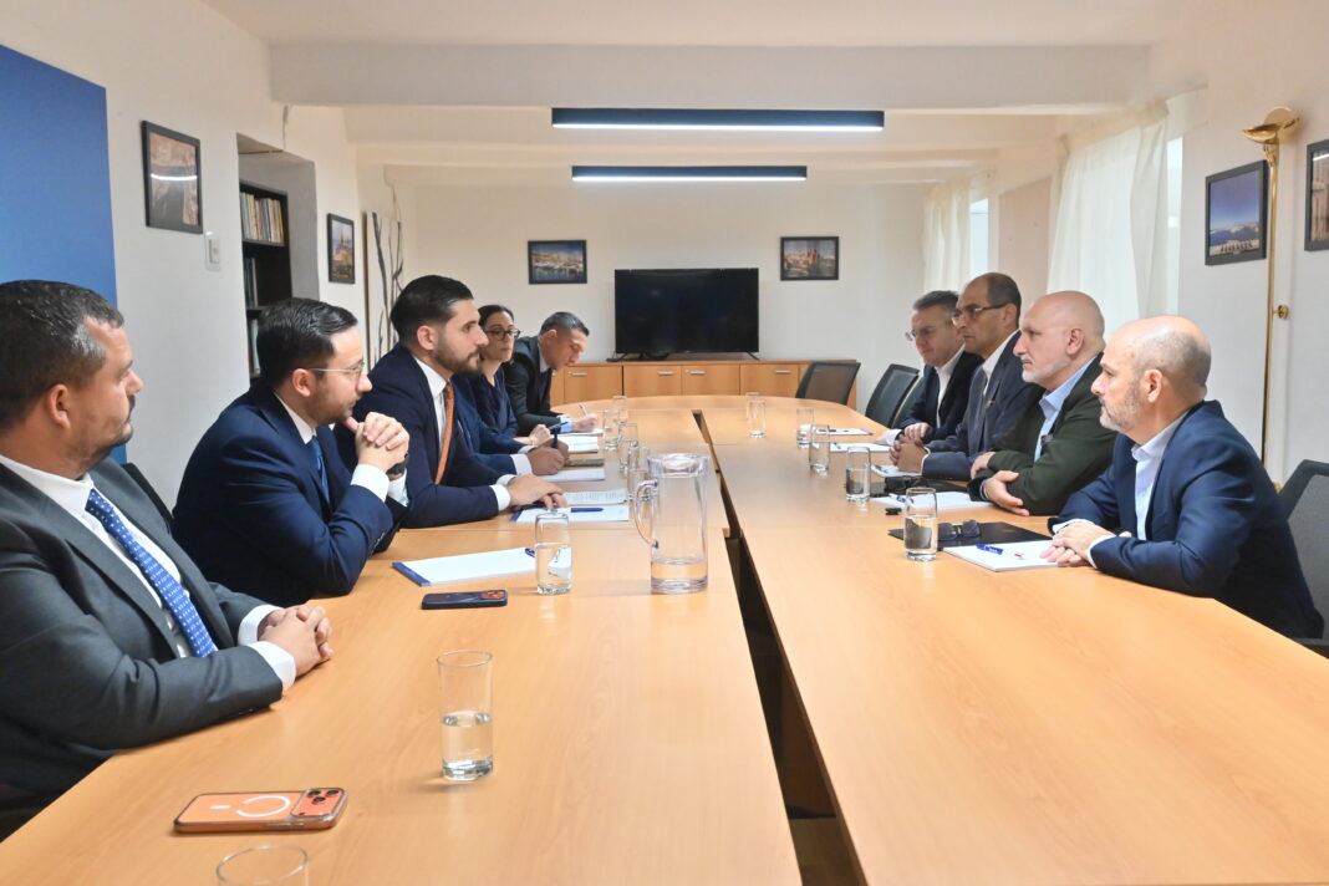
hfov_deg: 58.3
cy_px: 443
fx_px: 1190
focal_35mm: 32
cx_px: 664
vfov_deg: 40.8
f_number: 5.6
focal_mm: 21.5
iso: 2000
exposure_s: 1/125
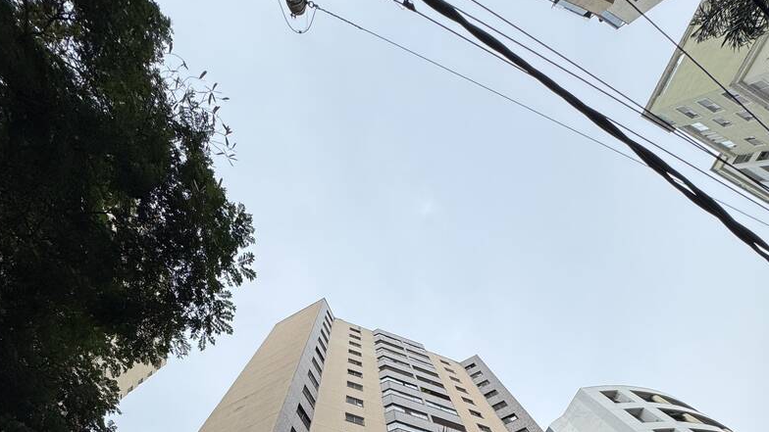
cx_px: 384
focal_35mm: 21
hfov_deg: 83.8
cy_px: 493
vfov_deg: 41.0
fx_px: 428
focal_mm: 2.22
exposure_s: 1/1346
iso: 50
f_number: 2.2
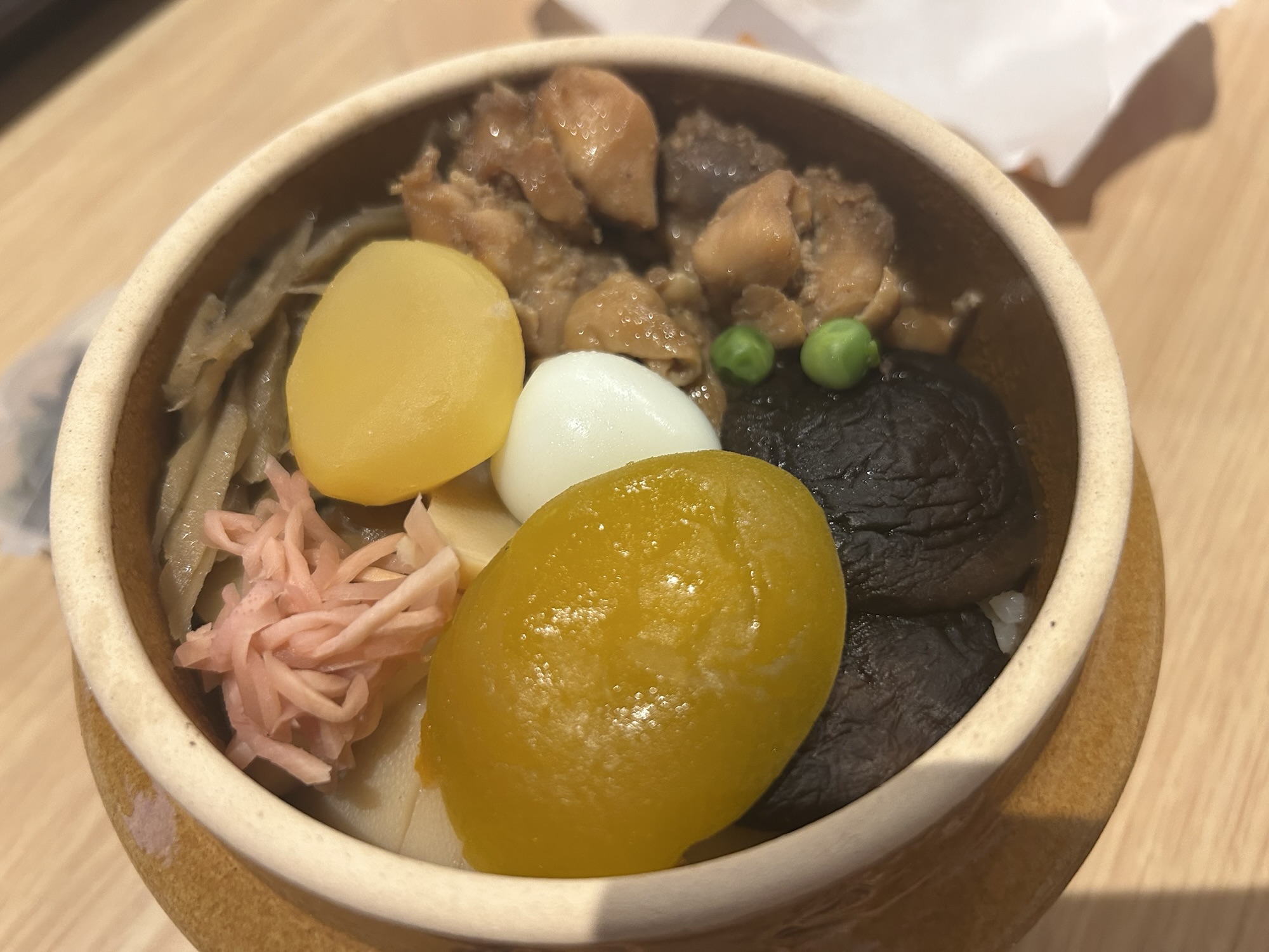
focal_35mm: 26
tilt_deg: -59.2
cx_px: 634
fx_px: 953
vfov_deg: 53.1
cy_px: 476
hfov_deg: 67.3
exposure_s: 1/50
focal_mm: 5.7
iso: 250
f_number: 1.5
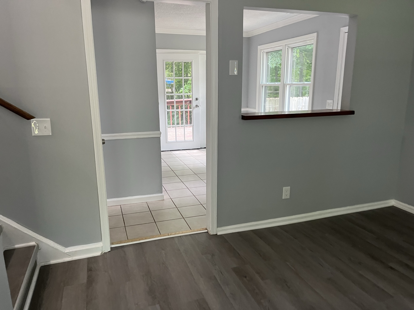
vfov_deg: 53.1
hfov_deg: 67.3
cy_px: 155
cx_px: 207
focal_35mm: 26
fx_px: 311
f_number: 1.6
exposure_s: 1/60
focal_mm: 5.1
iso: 200
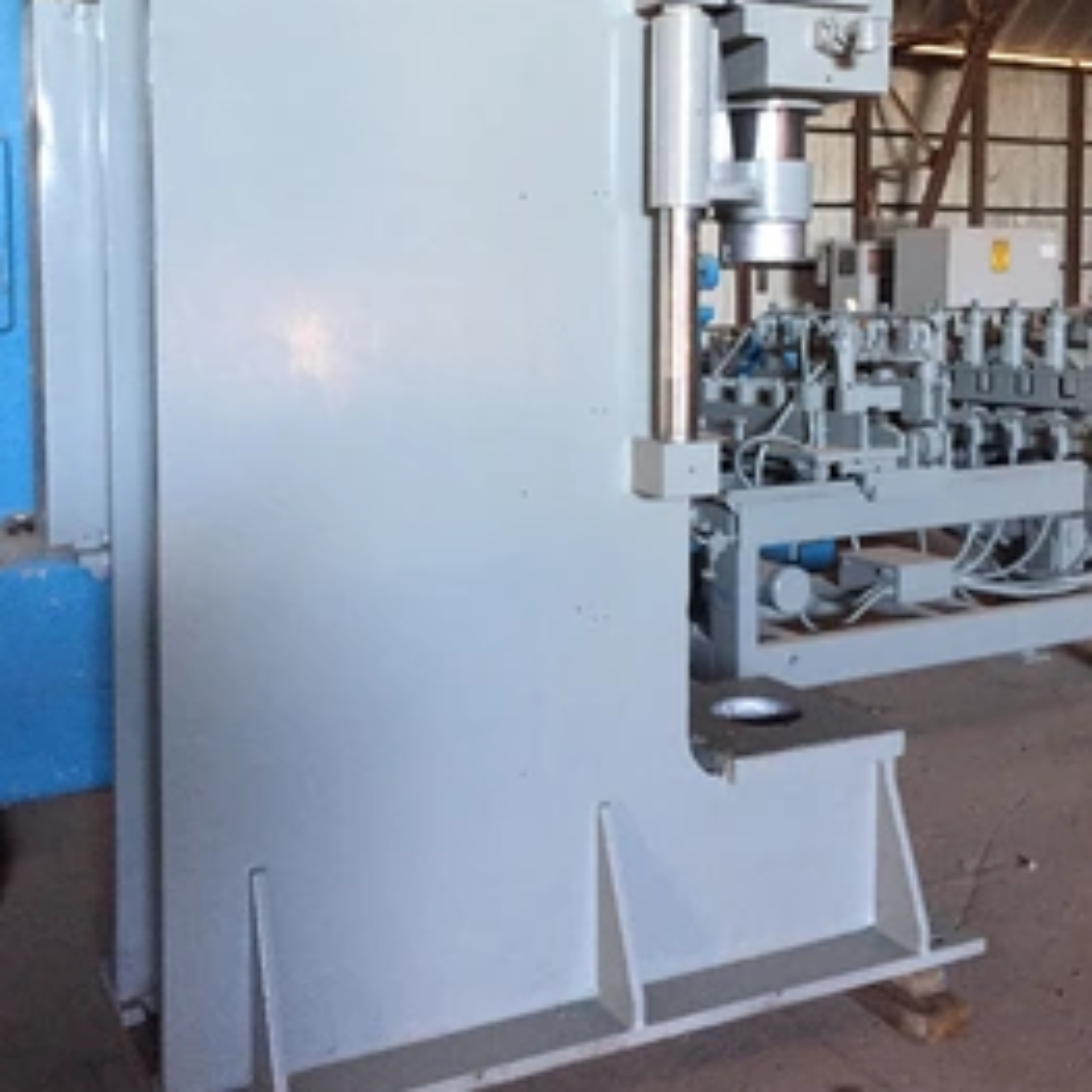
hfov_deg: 42.8
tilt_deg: -3.9
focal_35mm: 39
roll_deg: +0.9
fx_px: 1392
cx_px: 494
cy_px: 386
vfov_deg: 42.4
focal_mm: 4.15
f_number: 2.2
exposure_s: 1/17
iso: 250
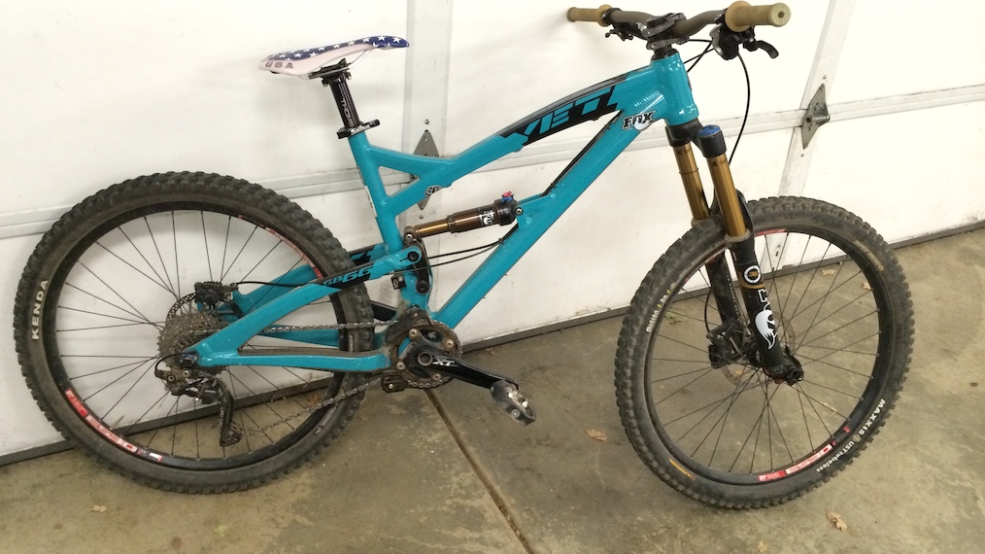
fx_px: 862
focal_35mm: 33
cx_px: 491
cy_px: 223
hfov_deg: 59.5
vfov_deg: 35.5
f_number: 2.2
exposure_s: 1/24
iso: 320
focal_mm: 4.12
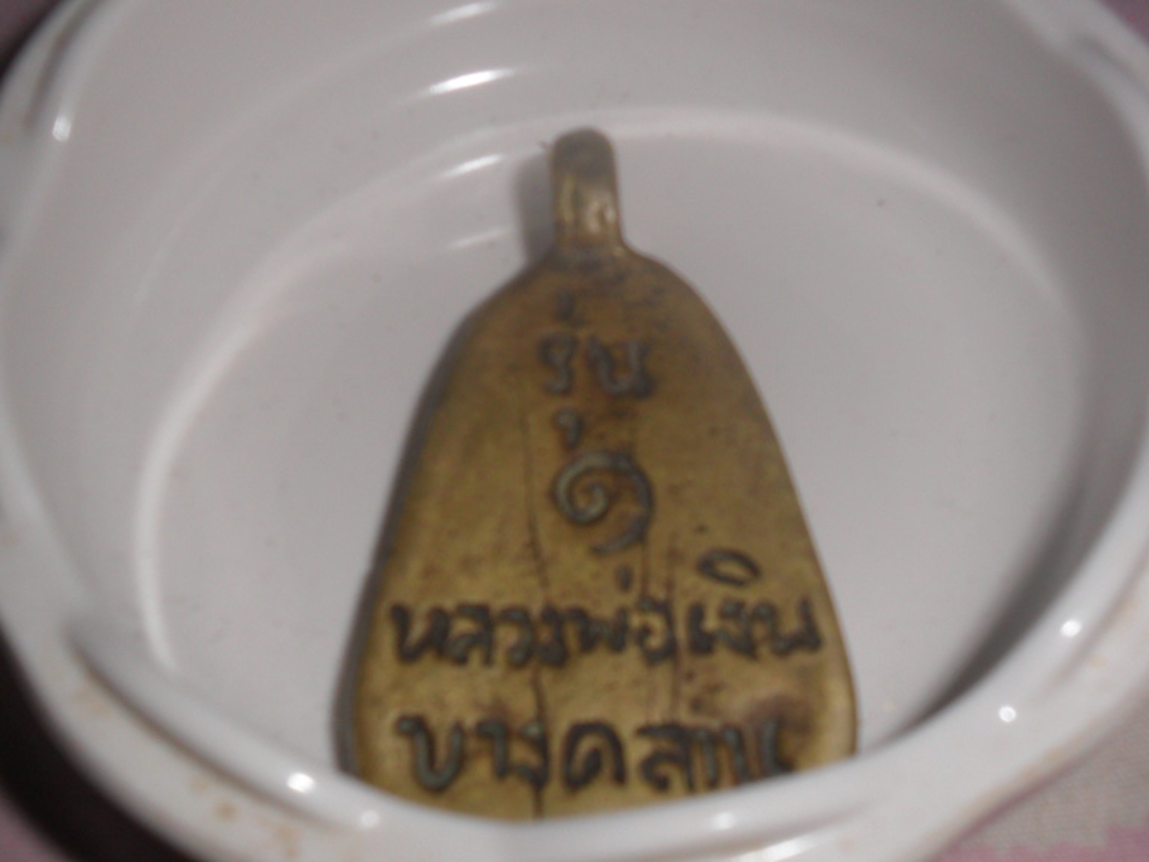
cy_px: 431
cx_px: 574
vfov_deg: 28.0
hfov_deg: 36.8
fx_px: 1726
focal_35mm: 52
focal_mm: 9.3
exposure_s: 1/60
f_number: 12.6
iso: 100
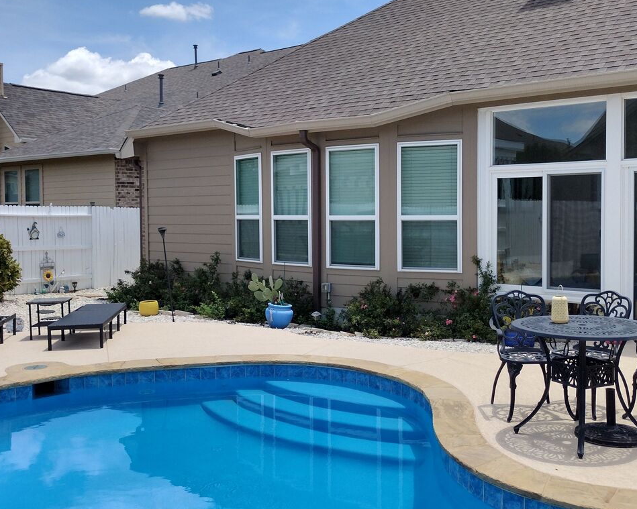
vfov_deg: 37.3
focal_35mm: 40
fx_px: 754
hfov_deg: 45.8
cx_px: 307
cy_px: 237
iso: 100
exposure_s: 1/2805
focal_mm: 4.71
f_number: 1.7
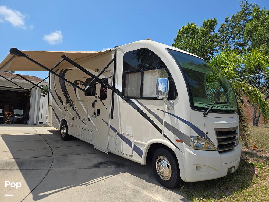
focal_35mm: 23
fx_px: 179
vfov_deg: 58.9
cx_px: 134
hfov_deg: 73.9
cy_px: 101
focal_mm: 5.4
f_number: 1.8
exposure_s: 1/1844
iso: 25
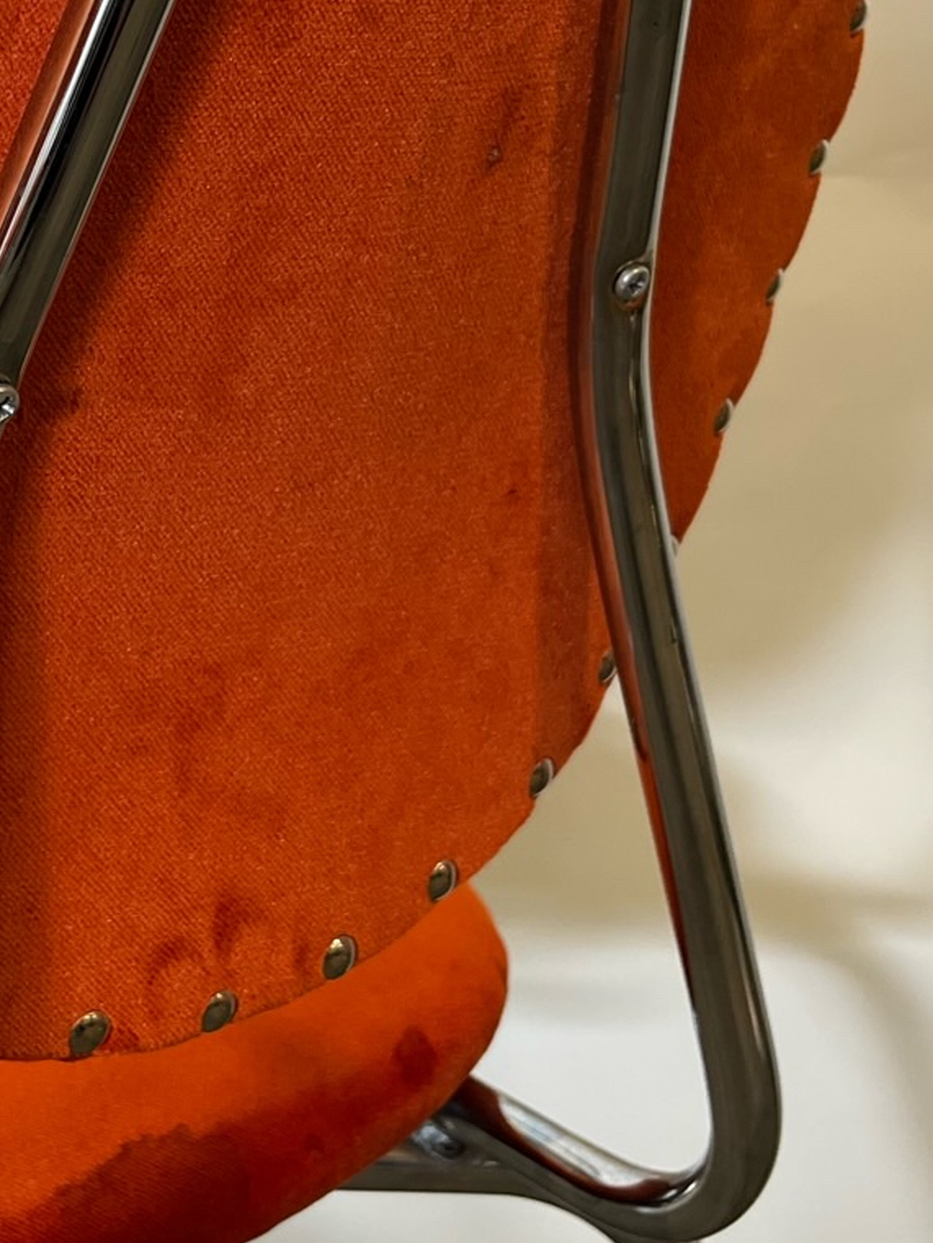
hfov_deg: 20.6
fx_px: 2515
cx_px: 118
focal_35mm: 70
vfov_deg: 27.4
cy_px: 313
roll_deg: +3.5
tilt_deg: -7.5
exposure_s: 1/100
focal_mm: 5.1
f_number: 1.6
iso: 100
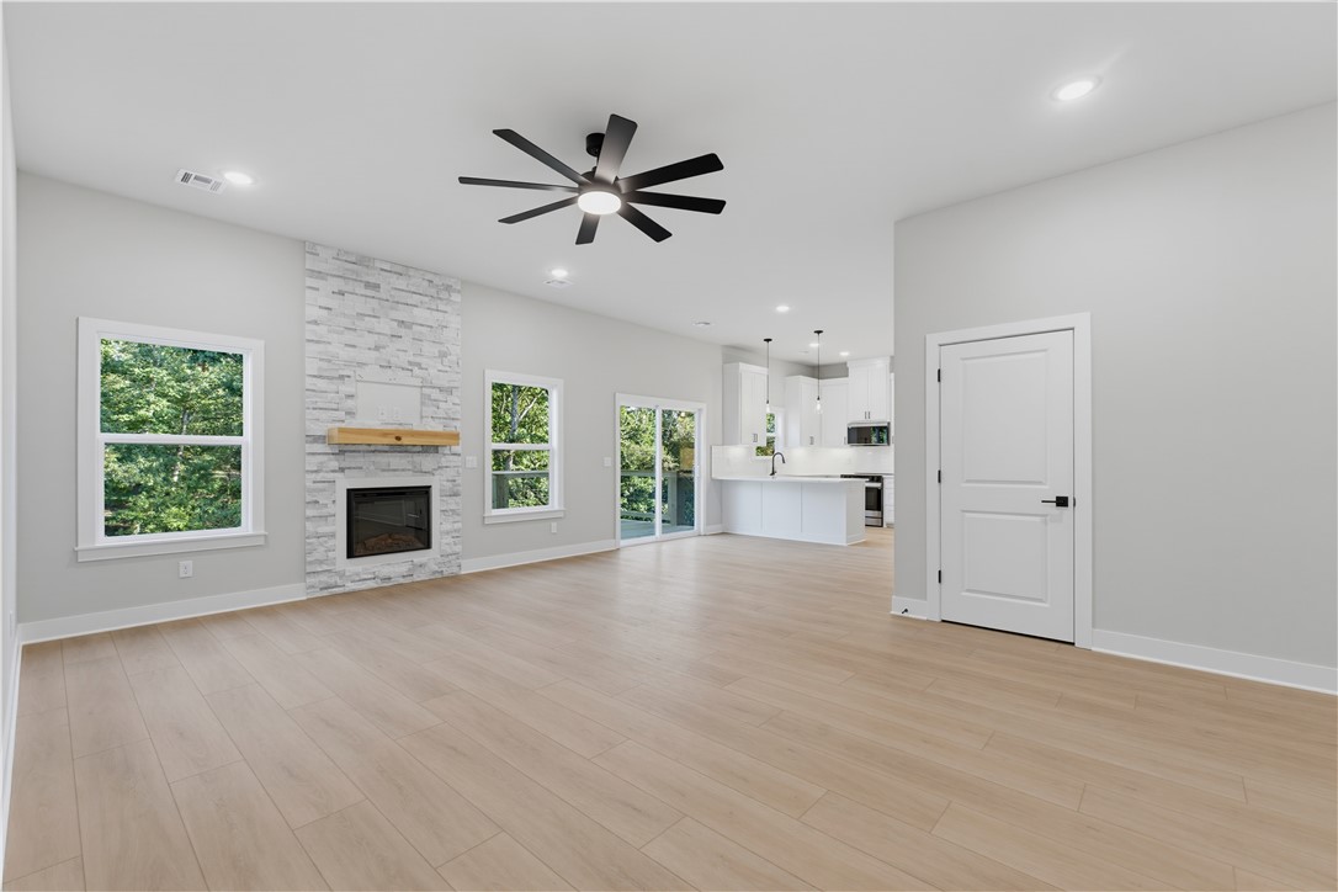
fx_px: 569
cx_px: 669
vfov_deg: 76.2
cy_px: 446
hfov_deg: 99.3
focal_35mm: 15
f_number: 9
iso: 100
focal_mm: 15.3
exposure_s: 2
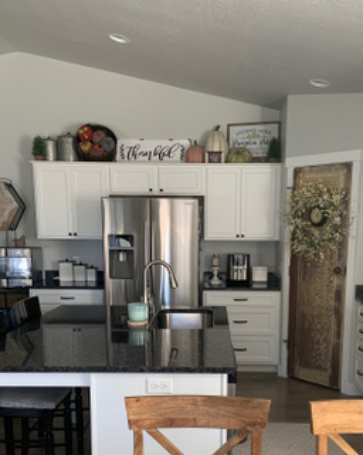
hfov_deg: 39.0
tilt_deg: -9.6
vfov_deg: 46.8
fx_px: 511
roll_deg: +0.0
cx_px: 206
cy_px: 320
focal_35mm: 38
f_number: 1.8
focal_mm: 4.25
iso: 100
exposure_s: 1/60
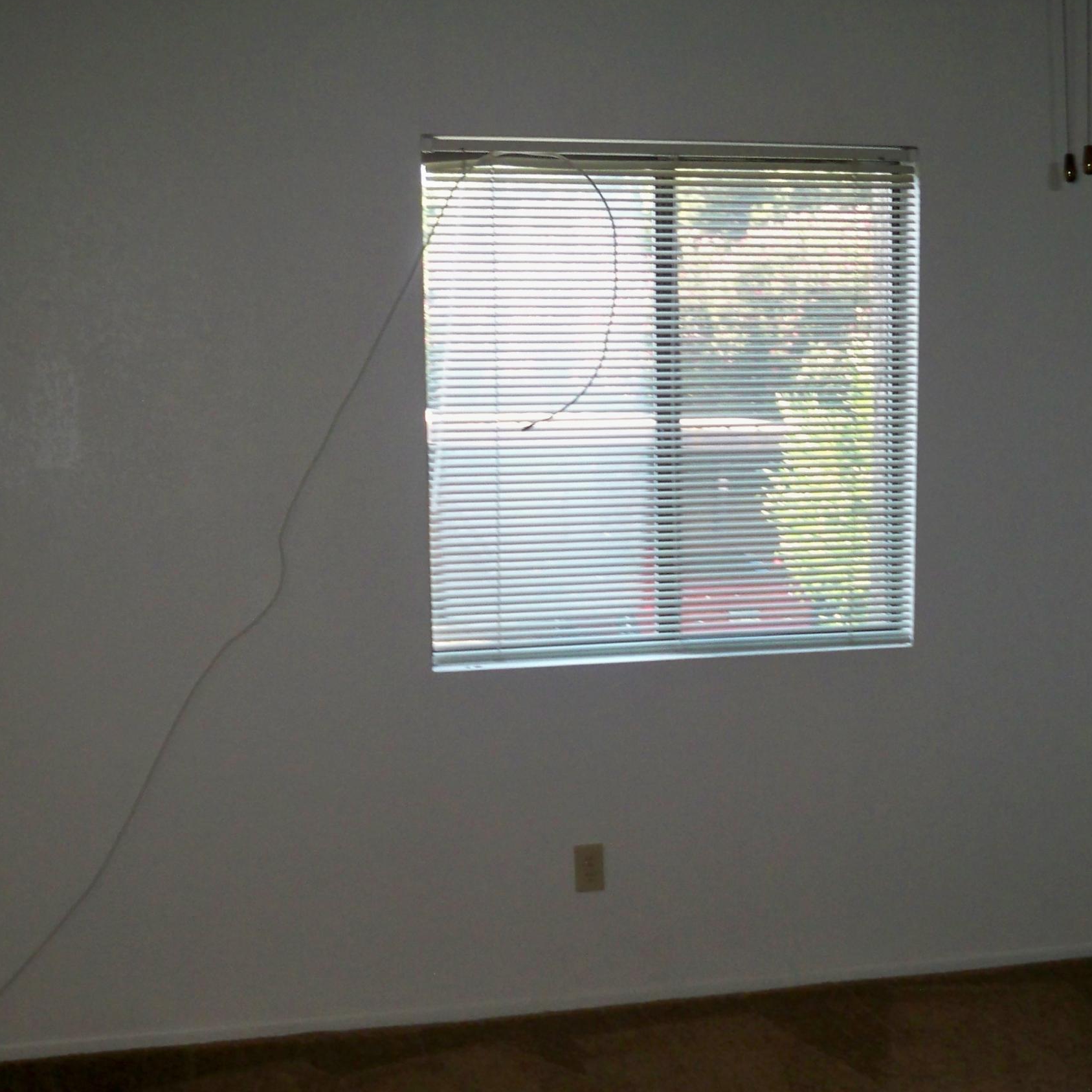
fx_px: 1963
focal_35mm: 55
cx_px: 689
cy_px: 712
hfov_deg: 30.9
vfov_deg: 30.9
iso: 200
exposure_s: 1/60
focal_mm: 6.3
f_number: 3.1
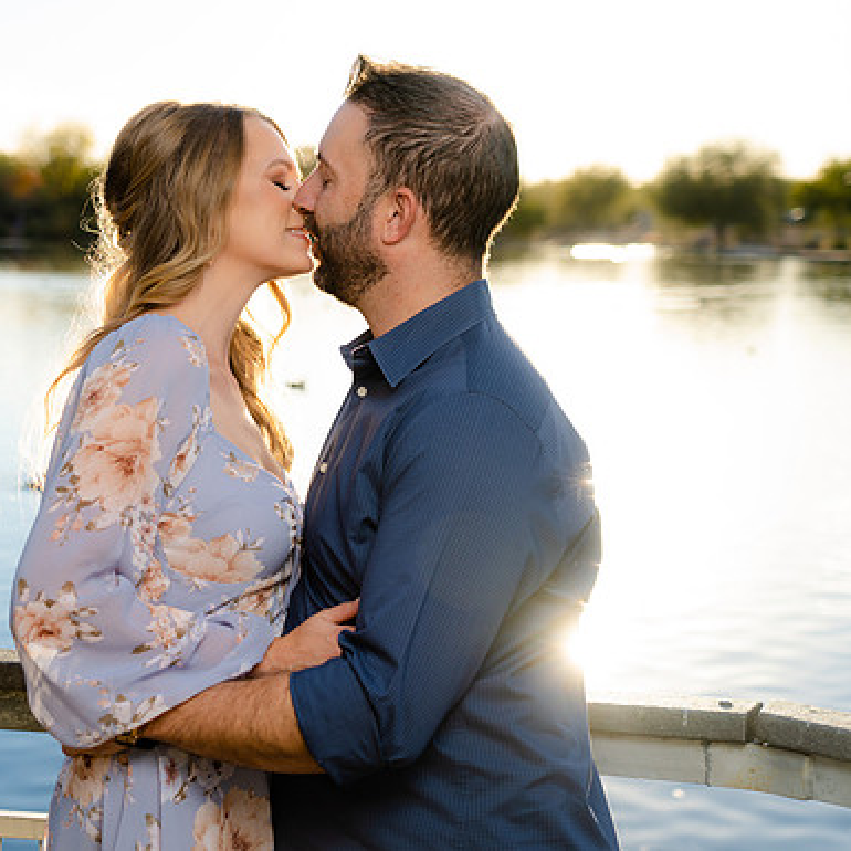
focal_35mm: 73
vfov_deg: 23.7
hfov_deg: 23.5
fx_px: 2030
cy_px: 426
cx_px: 225
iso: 50
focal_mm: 57
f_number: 4
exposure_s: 1/250
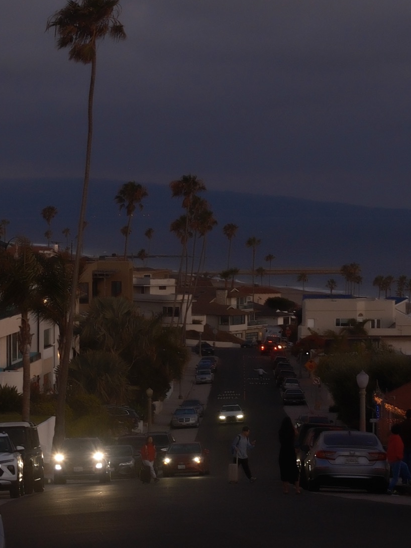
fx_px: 871
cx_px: 229
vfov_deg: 34.9
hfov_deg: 26.5
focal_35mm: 55
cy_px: 261
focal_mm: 23
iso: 250
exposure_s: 1/110
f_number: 3.6
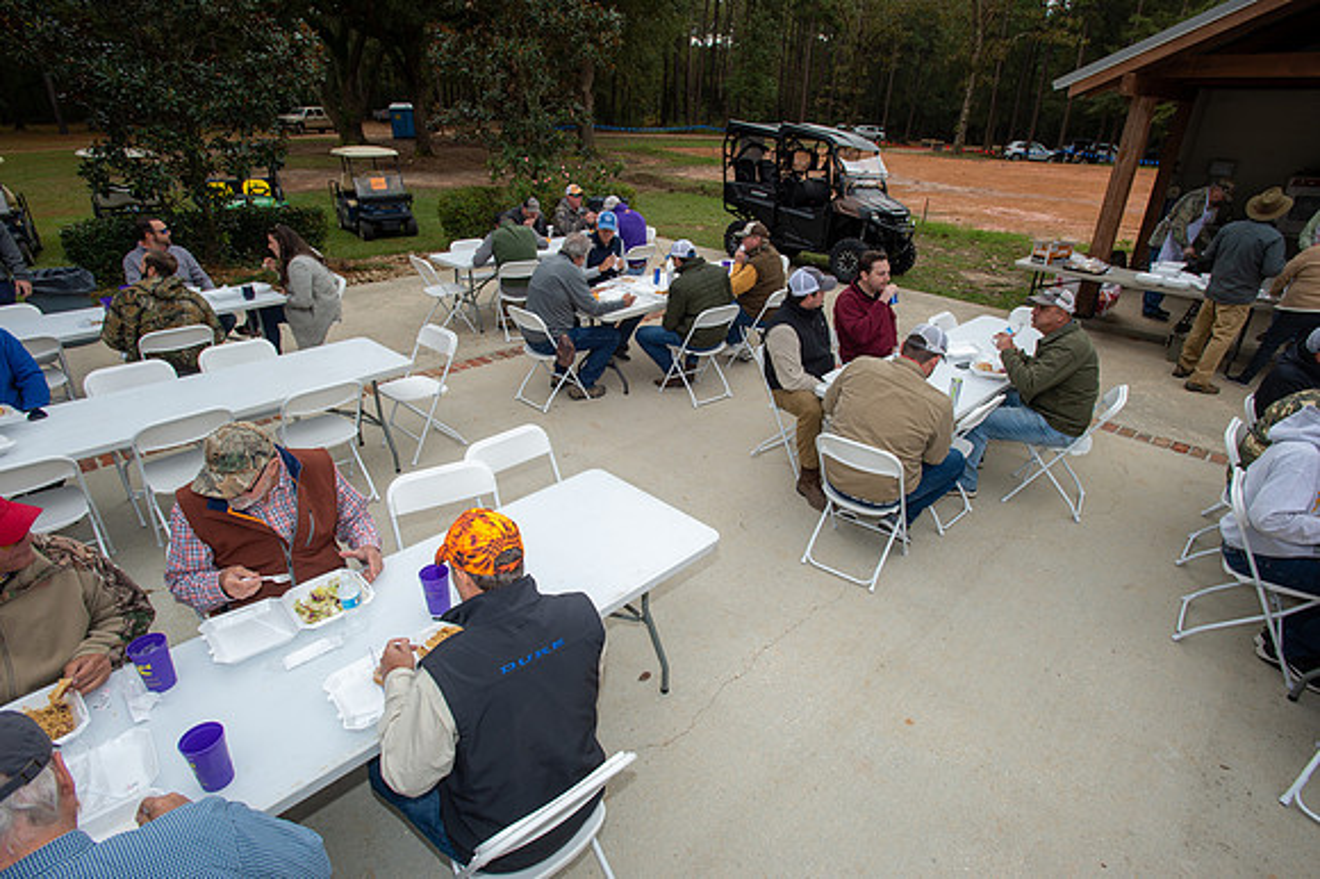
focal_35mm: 19
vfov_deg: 64.5
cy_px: 440
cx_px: 660
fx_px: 696
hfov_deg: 86.9
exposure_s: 1/250
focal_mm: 19
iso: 200
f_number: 6.3
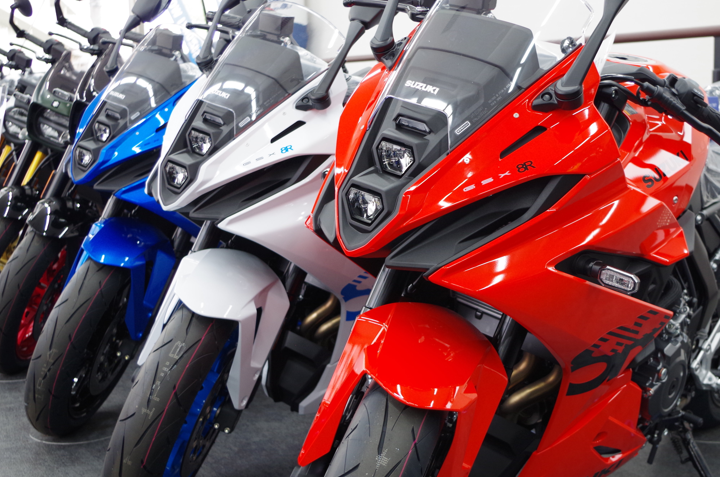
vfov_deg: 27.9
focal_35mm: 48
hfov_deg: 41.1
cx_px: 418
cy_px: 217
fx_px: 958
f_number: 4
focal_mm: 26.2
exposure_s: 1/60
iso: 400
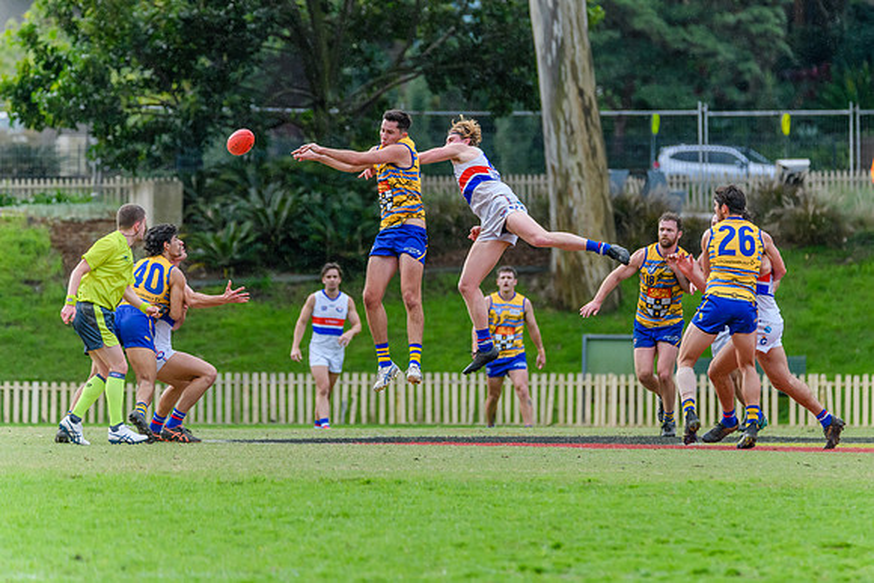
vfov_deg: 3.3
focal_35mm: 411
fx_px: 9982
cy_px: 252
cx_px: 508
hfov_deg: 5.0
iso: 2200
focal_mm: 350
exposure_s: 1/1600
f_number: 6
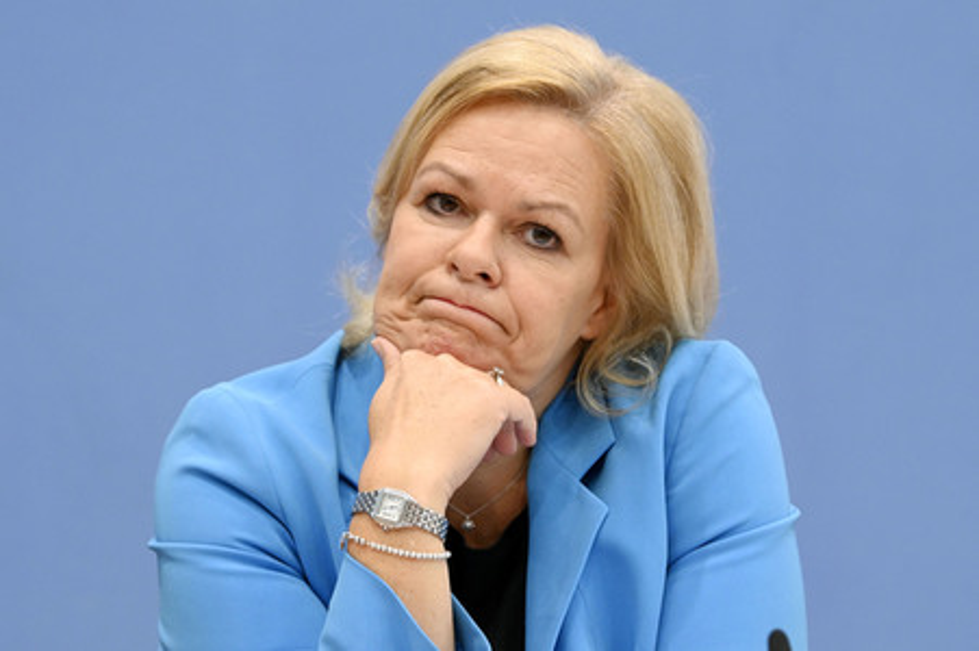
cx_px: 490
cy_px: 326
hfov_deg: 15.8
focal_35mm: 130
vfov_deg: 10.5
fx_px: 3533
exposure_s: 1/640
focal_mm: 130
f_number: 5.6
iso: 5000
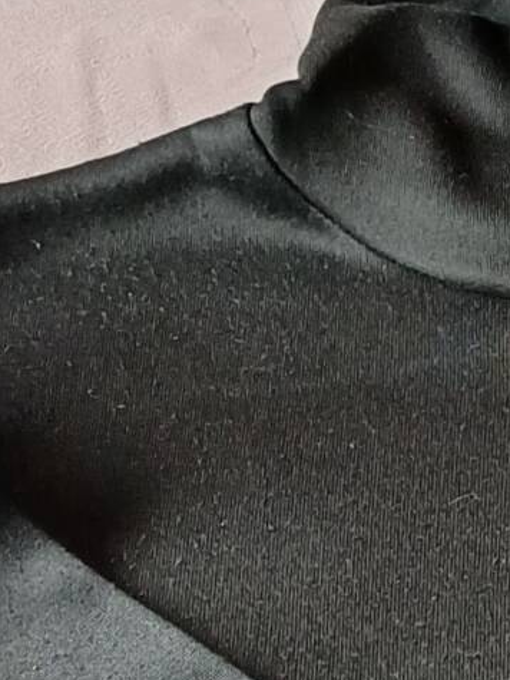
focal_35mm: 135
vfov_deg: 14.5
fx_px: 2650
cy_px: 607
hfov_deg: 10.7
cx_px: 675
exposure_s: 1/50
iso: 200
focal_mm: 4.65
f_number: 1.8
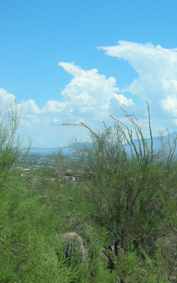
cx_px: 201
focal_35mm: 87
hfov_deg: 14.6
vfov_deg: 23.7
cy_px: 193
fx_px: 671
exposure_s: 1/122
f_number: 8.5
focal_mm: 5.8
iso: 50
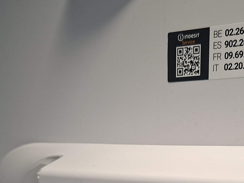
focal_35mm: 66
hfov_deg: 29.0
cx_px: 181
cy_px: 224
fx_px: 465
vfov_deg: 20.7
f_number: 1.8
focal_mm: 5.54
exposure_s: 1/50
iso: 320
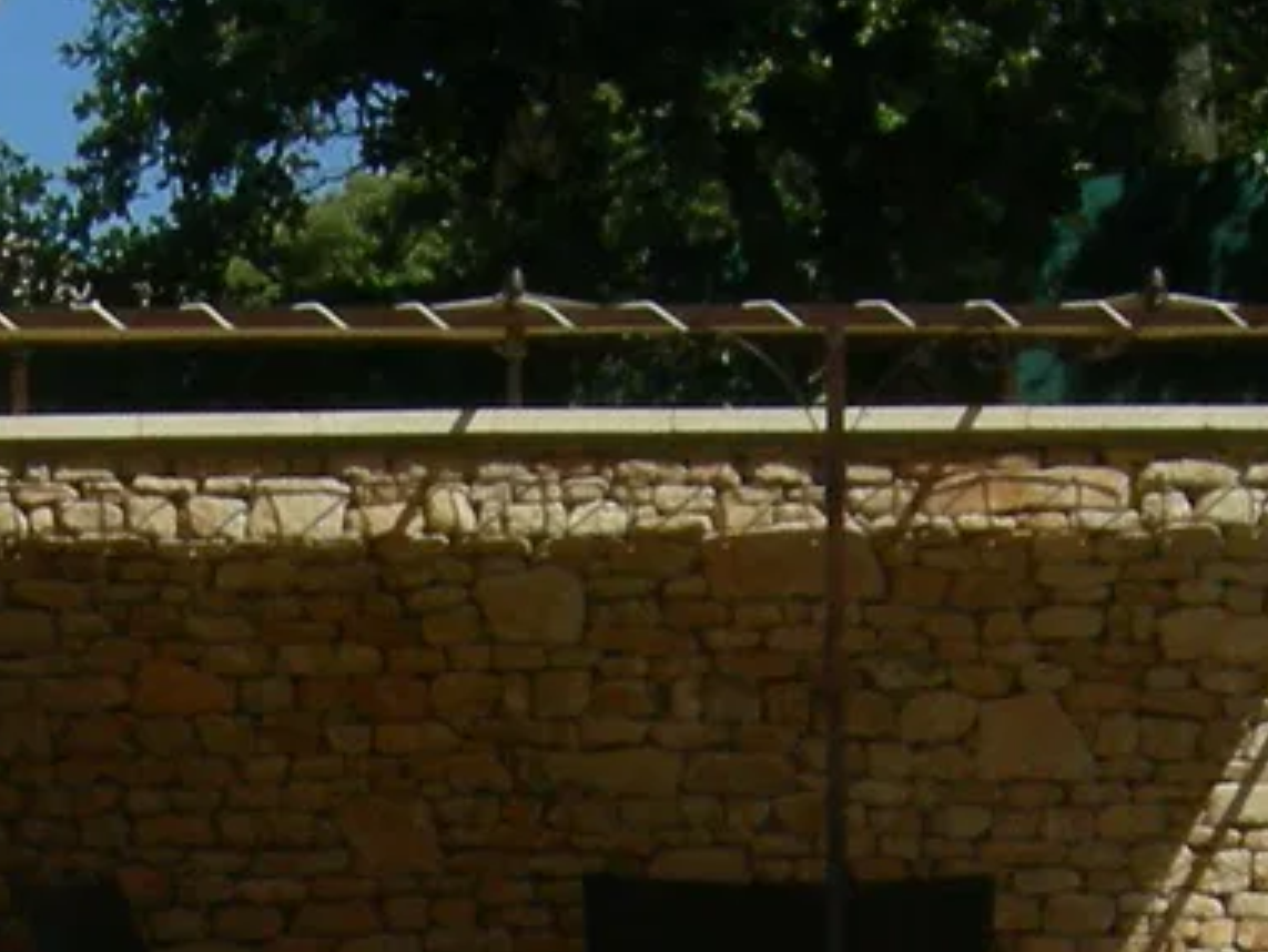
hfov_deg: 13.0
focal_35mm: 151
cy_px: 1564
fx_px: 5533
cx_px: 236
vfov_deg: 9.5
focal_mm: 7.5
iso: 64
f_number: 6.8
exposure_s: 1/380
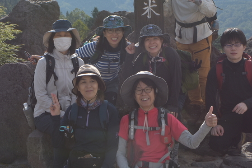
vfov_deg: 16.0
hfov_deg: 24.1
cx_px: 98
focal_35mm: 84
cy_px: 14
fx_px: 588
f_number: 7.1
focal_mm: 26
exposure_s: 1/500
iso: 125
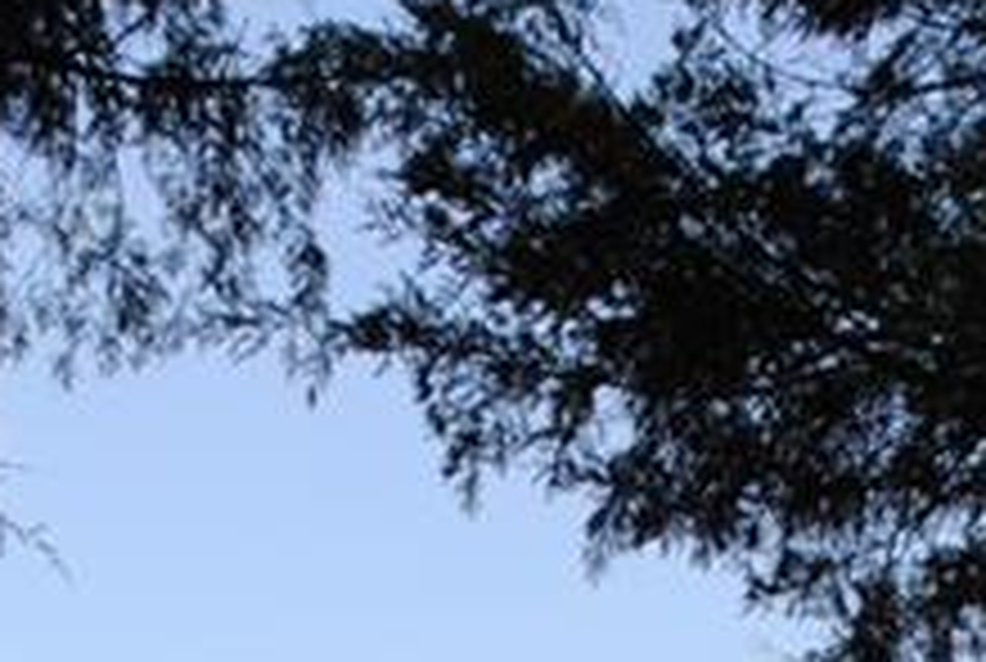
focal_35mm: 182
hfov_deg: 11.3
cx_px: 671
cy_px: 1450
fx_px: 4995
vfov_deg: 7.2
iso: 100
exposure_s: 1/200
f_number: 7.1
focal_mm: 26
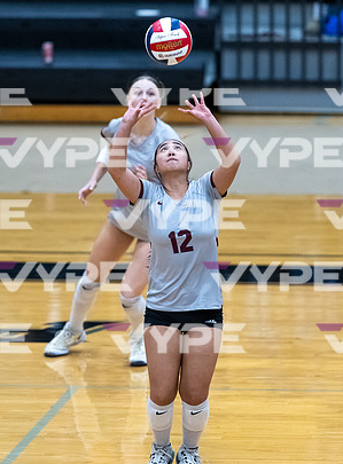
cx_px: 155
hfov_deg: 3.6
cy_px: 174
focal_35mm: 411
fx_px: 5485
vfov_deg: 4.8
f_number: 2
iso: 3200
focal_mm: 200
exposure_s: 1/1600
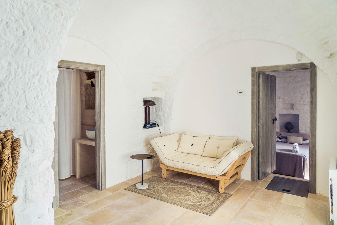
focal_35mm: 24
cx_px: 168
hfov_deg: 73.7
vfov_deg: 53.1
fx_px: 225
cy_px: 112
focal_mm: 24
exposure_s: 1/125
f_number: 7.1
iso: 1250
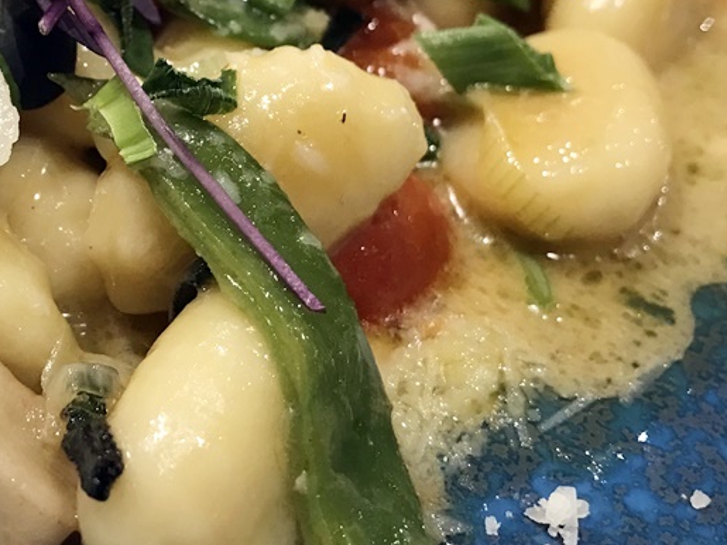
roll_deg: +3.7
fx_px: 1218
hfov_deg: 32.8
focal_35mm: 58
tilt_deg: -38.5
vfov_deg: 25.1
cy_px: 171
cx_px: 207
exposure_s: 1/17
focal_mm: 3.99
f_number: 1.8
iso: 40
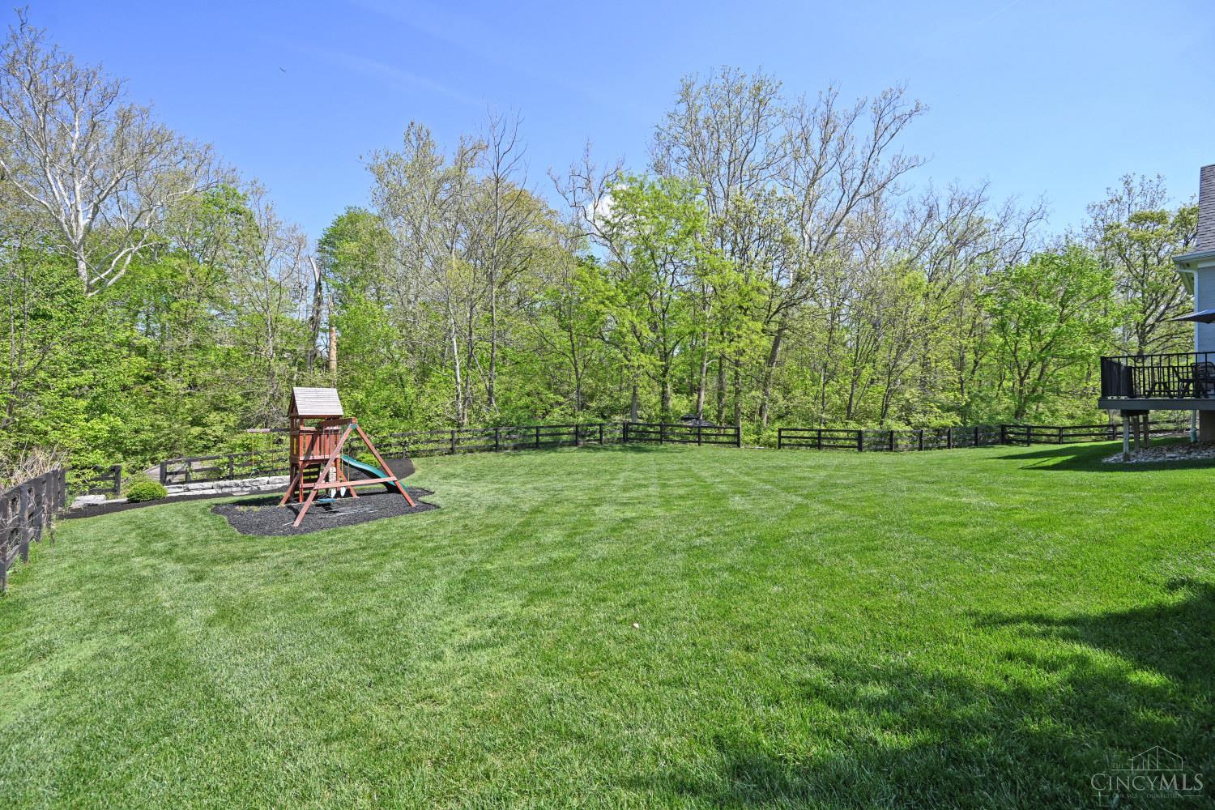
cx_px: 608
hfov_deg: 104.3
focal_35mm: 14
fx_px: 472
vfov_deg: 81.2
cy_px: 405
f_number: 6.3
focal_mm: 14
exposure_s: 1/320
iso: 100
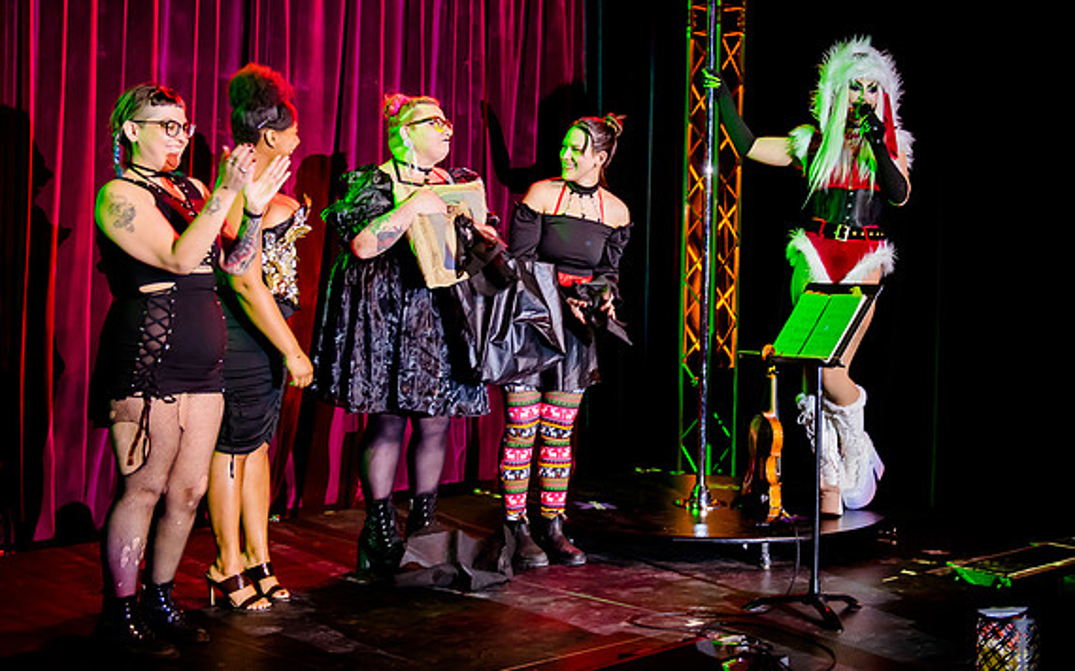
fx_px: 1552
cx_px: 642
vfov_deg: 24.2
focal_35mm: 53
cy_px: 202
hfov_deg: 38.1
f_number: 2.8
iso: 4000
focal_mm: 38
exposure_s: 1/80
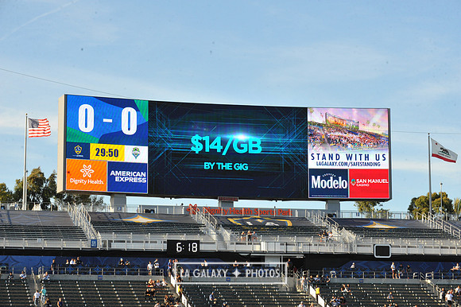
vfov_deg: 13.0
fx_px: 1344
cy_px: 154
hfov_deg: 19.5
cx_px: 230
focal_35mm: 105
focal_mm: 105
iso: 1600
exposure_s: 1/800
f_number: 14
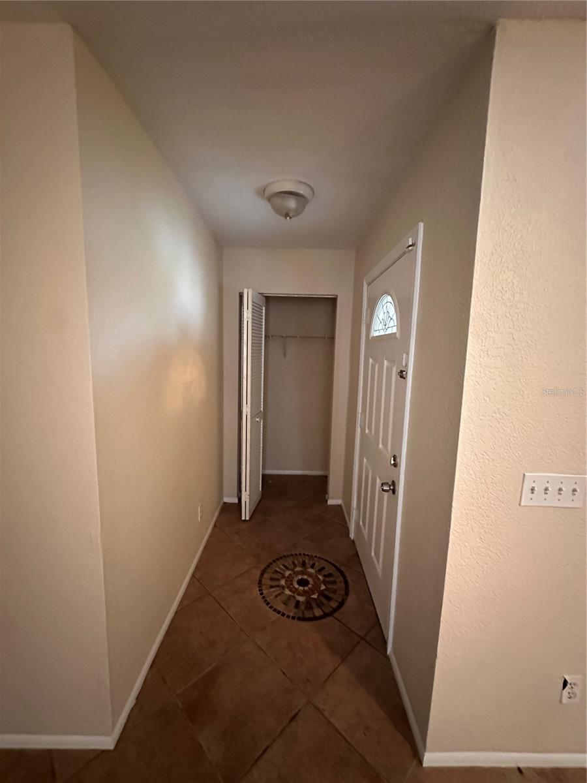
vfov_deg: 102.1
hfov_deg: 85.7
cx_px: 294
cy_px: 392
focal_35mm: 14
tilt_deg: -8.7
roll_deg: -1.6
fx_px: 317
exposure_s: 1/40
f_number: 2.2
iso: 1250
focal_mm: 2.22
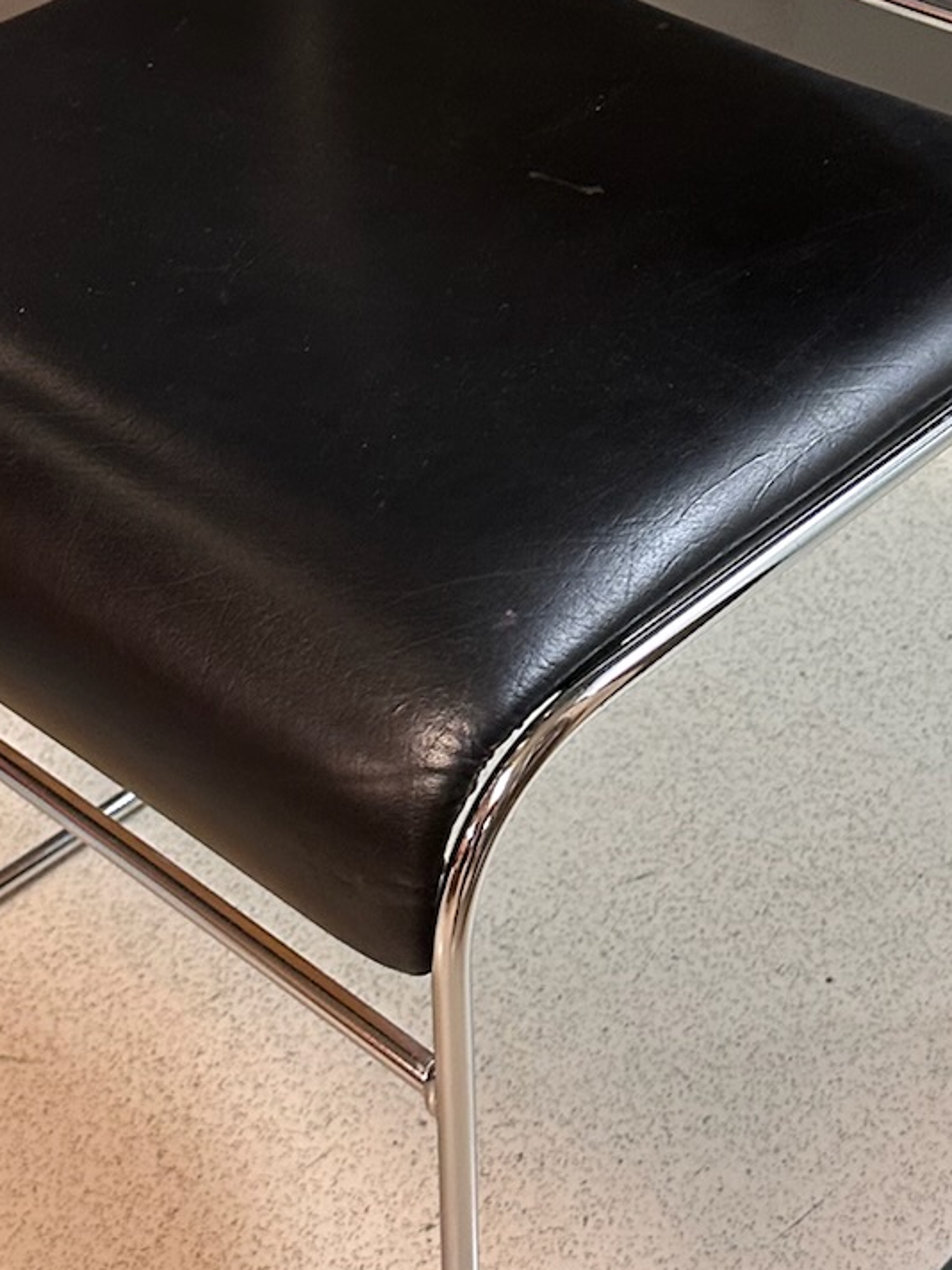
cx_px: 526
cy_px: 296
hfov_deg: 21.3
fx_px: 2530
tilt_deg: -31.2
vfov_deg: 27.7
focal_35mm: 69
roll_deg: +0.2
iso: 200
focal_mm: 6.86
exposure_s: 1/50
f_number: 1.78
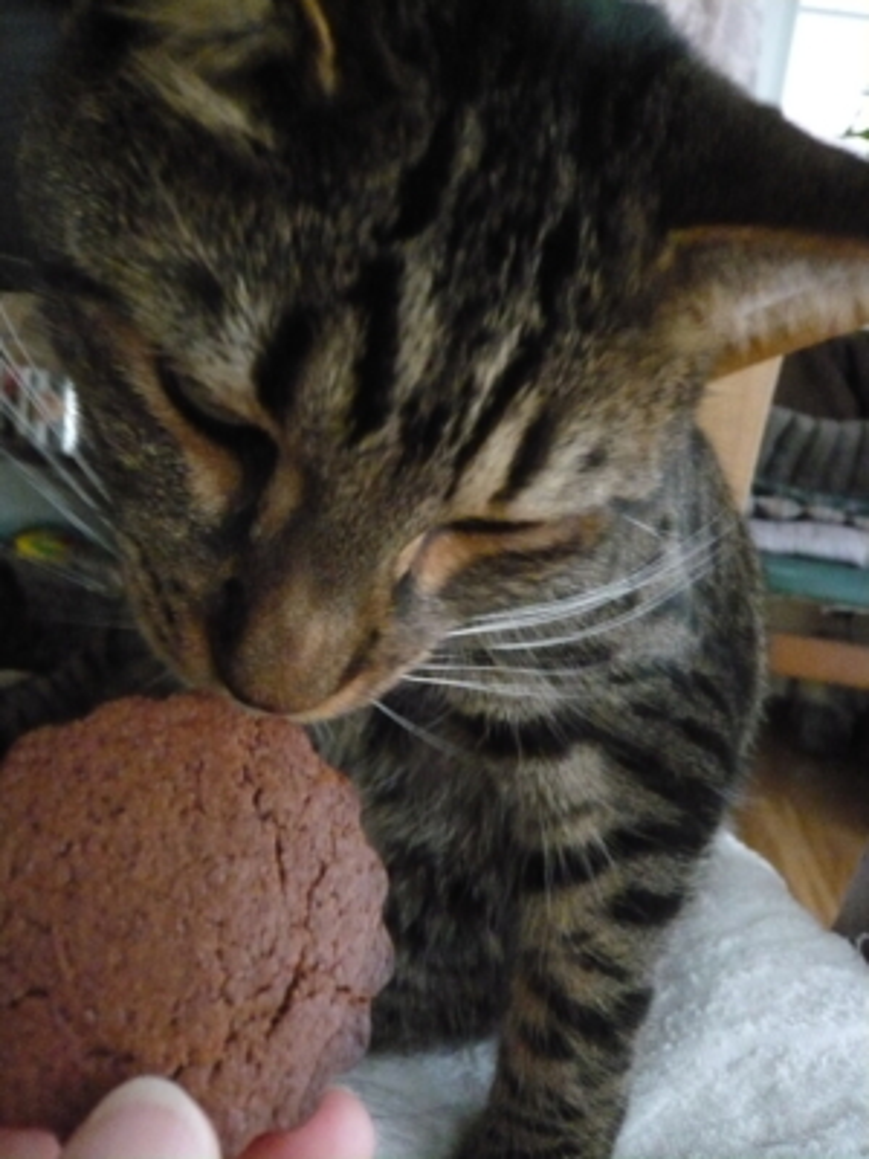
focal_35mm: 28
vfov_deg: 63.4
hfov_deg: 49.7
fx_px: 937
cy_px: 580
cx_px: 434
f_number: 2.8
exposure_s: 1/13
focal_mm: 4.6
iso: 800
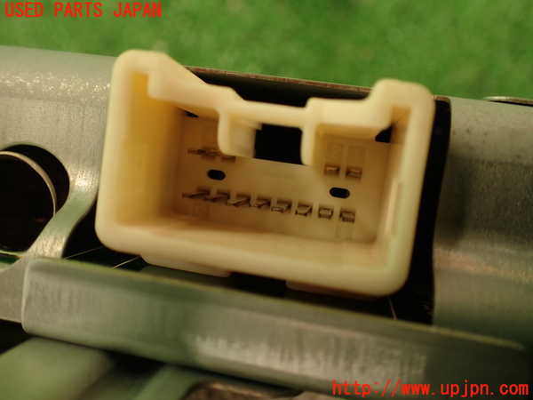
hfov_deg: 56.8
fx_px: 493
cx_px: 266
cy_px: 200
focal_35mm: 32
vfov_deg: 44.2
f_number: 2.4
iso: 200
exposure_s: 1/50
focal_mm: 5.79
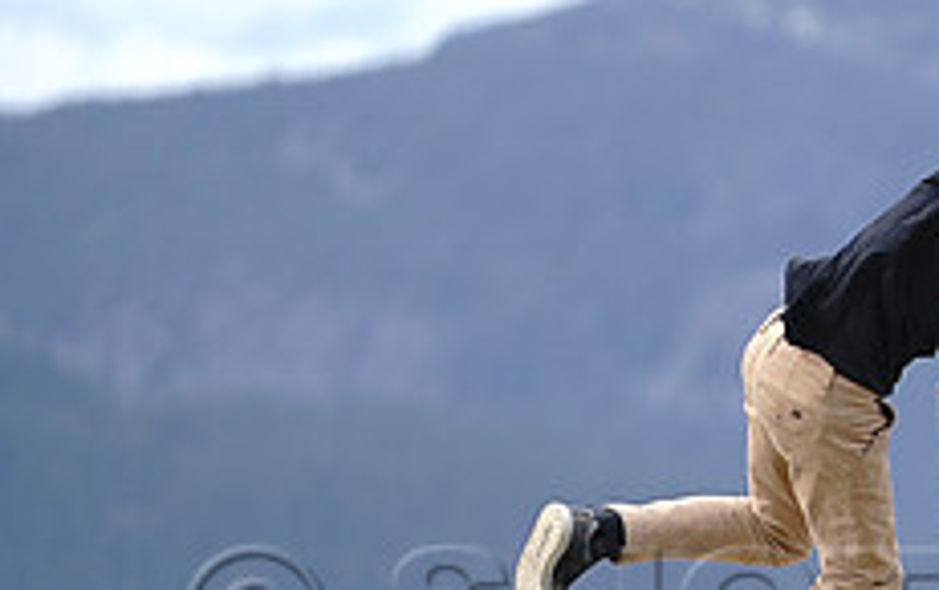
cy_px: 576
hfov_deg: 4.1
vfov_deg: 2.6
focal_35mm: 511
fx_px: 13093
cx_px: 1171
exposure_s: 1/1600
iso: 500
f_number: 2.8
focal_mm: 200
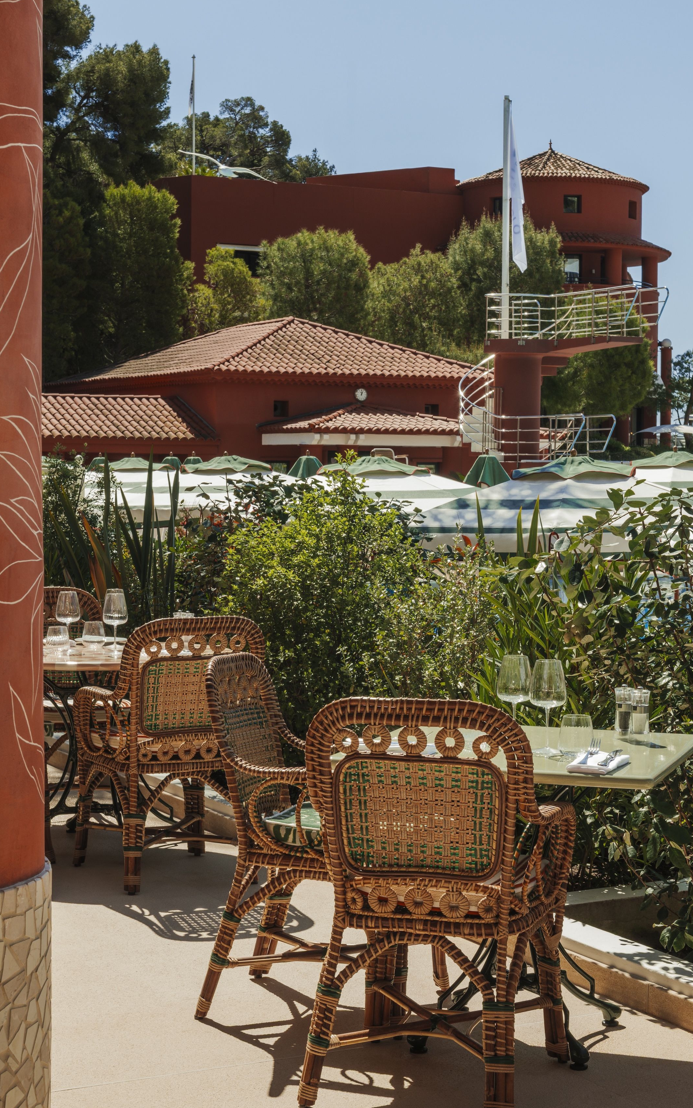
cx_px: 401
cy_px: 500
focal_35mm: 62
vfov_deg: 32.9
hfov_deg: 20.9
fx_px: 1873
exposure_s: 1/100
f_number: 14
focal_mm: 50
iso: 200
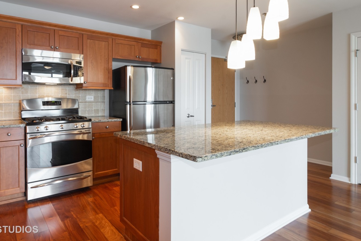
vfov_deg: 56.8
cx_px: 161
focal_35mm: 22
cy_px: 97
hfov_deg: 78.3
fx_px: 221
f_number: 8
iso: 200
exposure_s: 1/2.5
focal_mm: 12
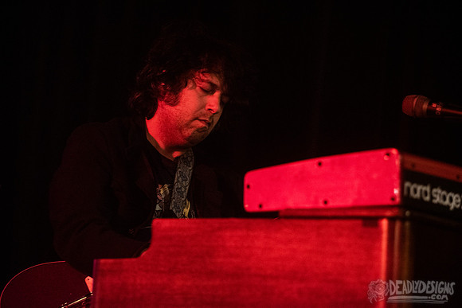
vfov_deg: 8.4
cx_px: 202
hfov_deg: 12.6
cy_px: 134
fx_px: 2099
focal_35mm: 163
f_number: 3.2
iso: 3200
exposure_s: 1/40
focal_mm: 145
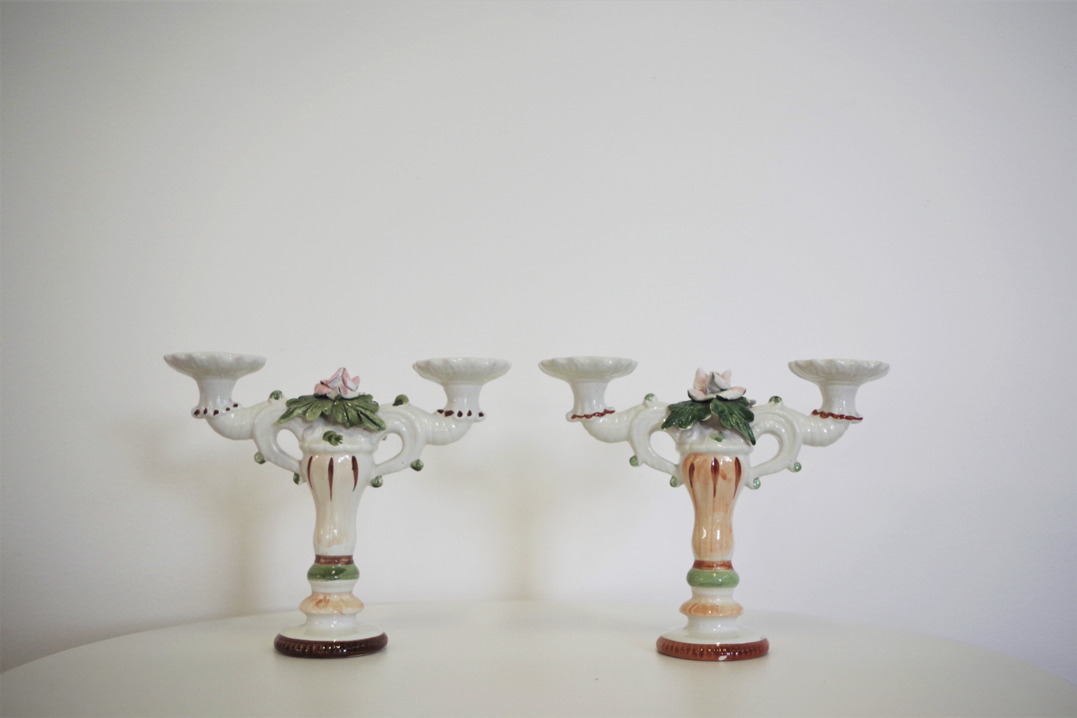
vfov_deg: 38.9
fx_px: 1017
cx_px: 538
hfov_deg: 55.8
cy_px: 359
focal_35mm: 34
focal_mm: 23.13
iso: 200
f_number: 4
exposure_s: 1/100
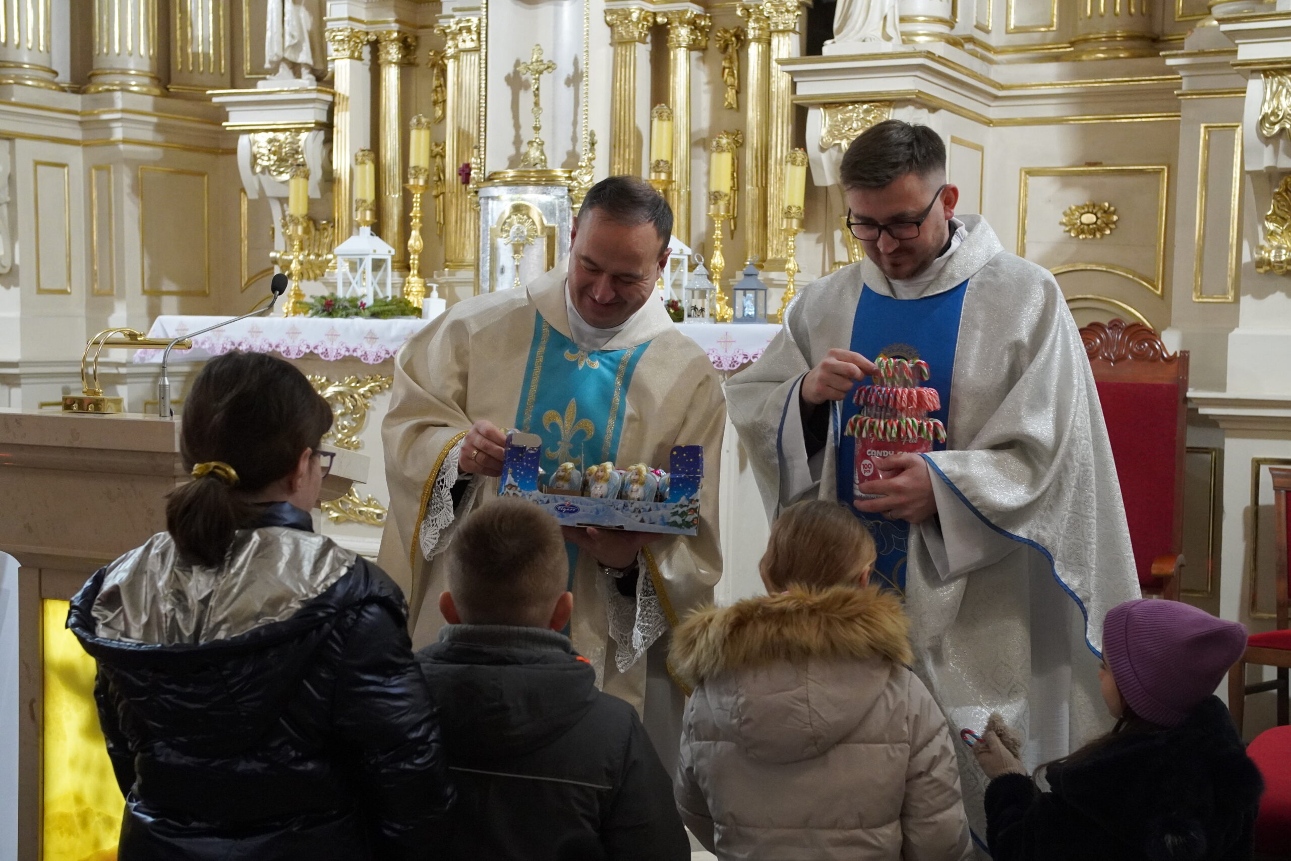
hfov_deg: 40.0
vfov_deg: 27.3
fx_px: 1775
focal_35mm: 50
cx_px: 646
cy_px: 430
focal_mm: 33
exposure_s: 1/160
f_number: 4
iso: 3200
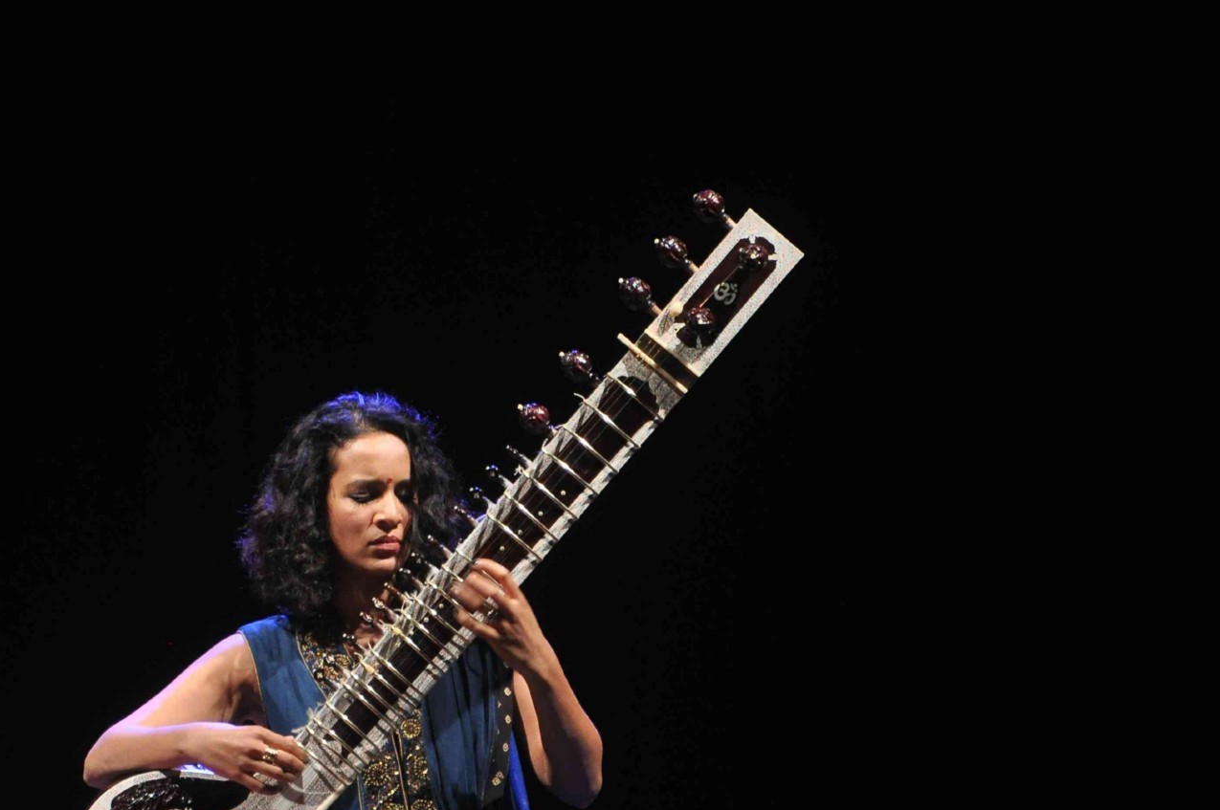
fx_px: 8184
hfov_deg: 8.5
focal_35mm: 242
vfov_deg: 5.7
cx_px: 383
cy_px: 424
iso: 1000
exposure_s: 1/50
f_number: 9
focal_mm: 105
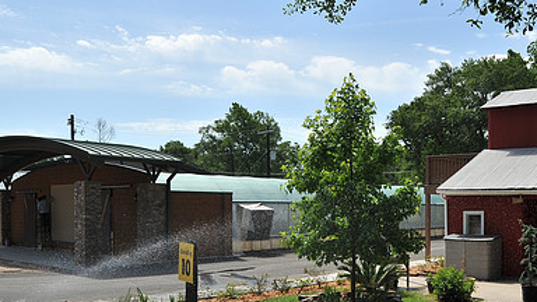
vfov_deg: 31.0
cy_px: 199
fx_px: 541
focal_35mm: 38
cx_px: 338
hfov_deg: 52.2
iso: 200
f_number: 6.3
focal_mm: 24
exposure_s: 1/1000
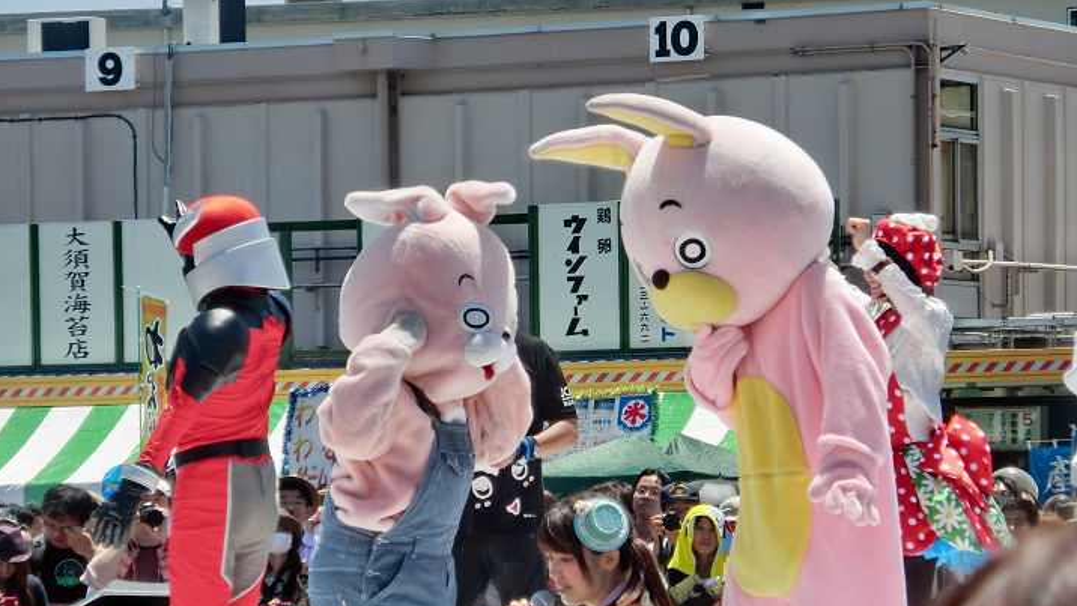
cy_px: 307
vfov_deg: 7.0
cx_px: 537
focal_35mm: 173
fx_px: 4941
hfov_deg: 12.4
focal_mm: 27.9
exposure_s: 1/320
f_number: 5.3
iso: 100
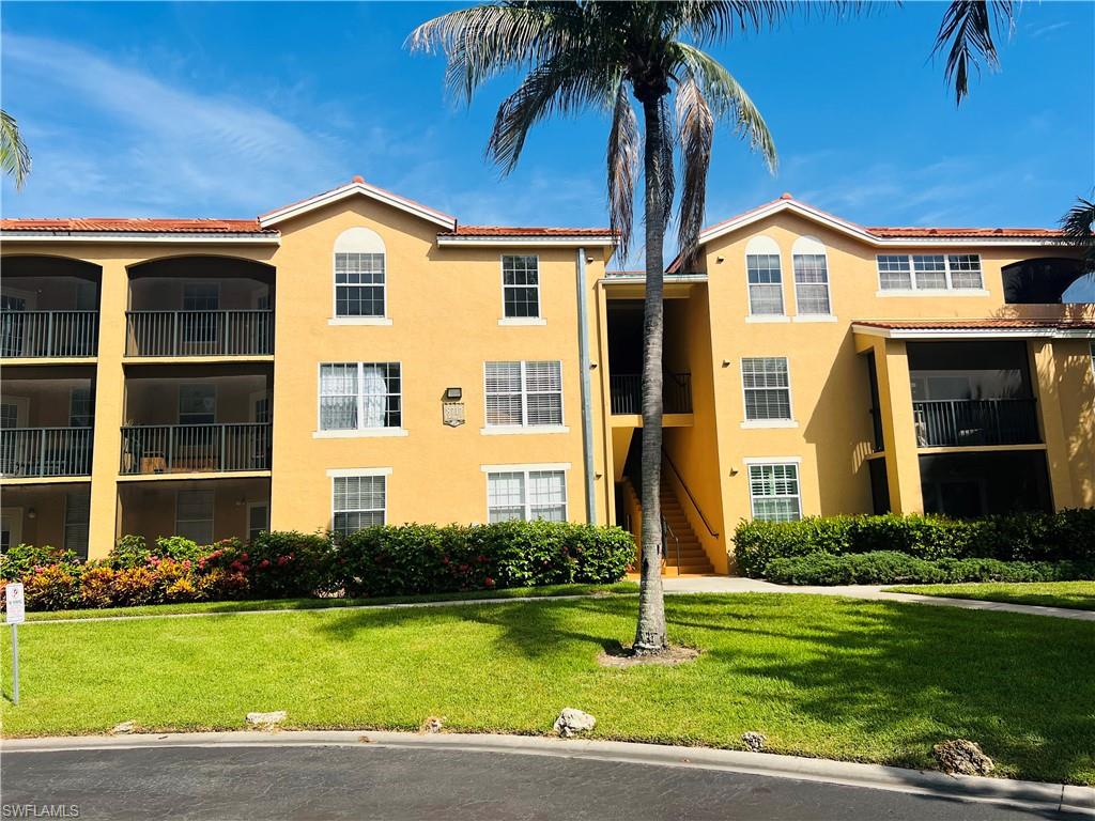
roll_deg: +3.0
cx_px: 548
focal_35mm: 26
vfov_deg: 53.1
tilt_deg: +10.3
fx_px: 822
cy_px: 410
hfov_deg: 67.3
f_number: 1.5
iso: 50
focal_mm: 5.7
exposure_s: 1/4630
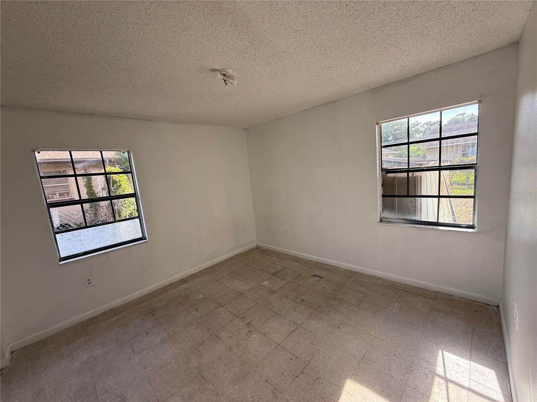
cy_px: 201
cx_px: 268
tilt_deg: -7.1
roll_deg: +5.5
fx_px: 217
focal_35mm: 14
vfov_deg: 85.7
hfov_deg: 102.1
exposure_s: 1/187
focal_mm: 2.22
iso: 64
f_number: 2.2
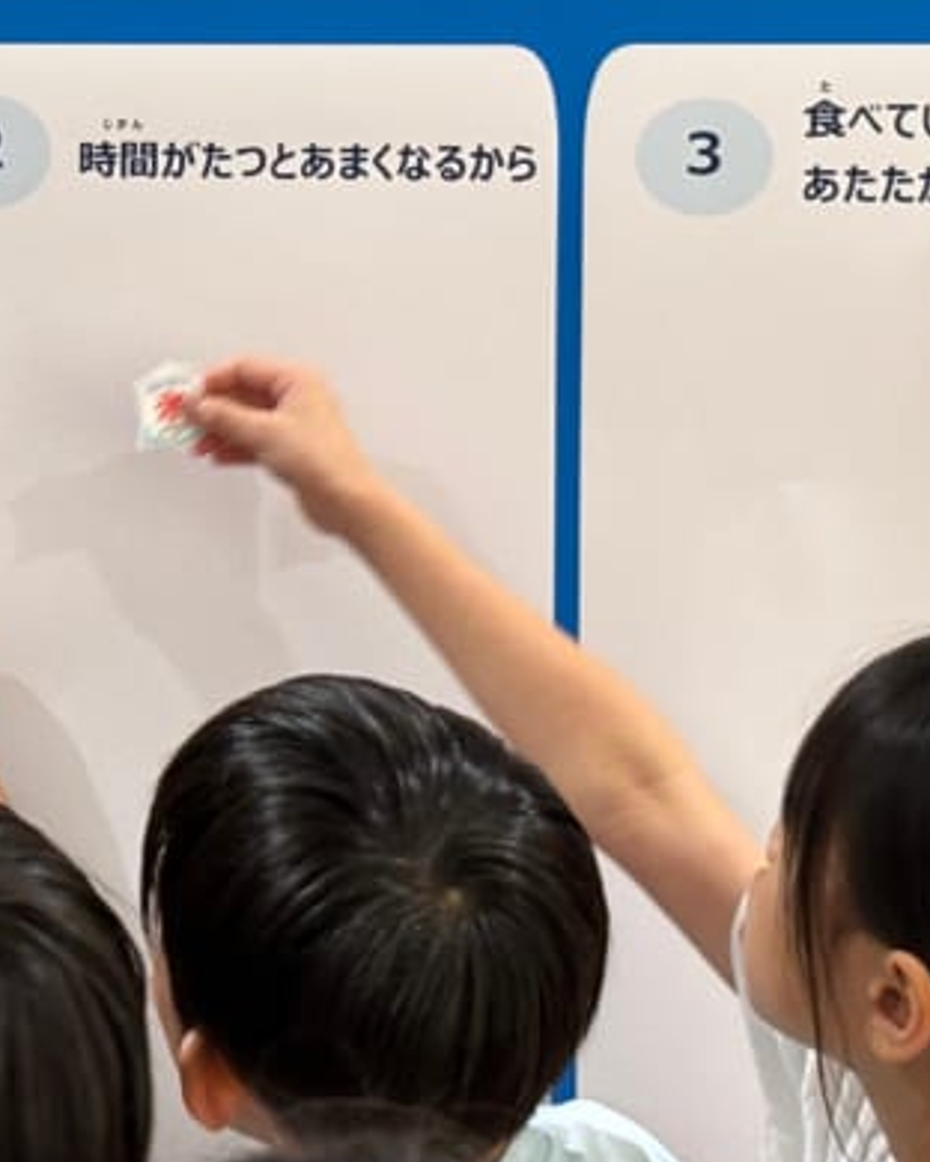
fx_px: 4473
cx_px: -116
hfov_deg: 11.7
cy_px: 259
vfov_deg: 14.7
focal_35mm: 130
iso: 64
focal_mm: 5.96
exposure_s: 1/60
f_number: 1.6
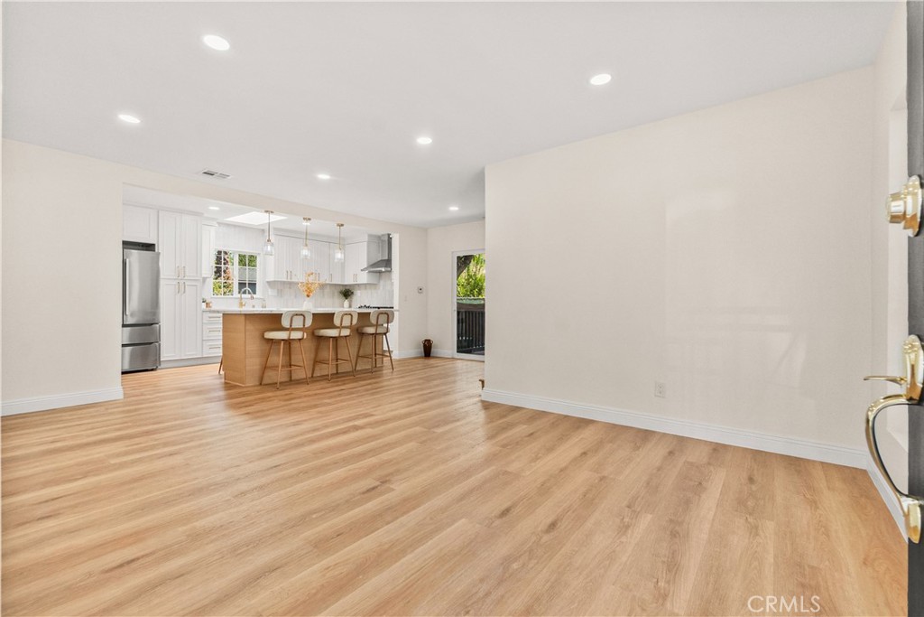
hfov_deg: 100.4
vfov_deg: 77.3
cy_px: 308
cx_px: 462
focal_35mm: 15
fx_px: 385
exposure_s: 1/15
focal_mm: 10
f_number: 8
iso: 400
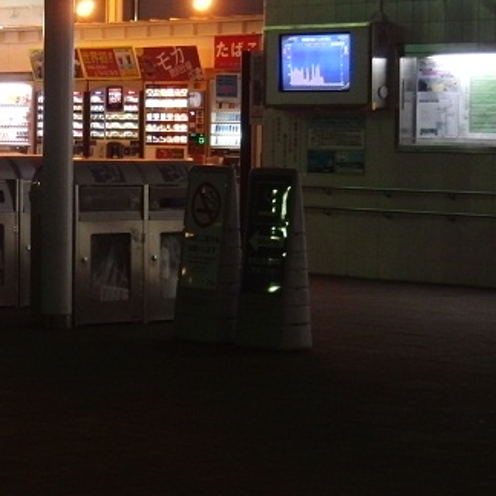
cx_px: 46
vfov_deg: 12.4
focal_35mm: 141
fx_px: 2286
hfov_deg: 12.3
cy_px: 179
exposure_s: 1/13
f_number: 4.6
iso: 400
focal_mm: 13.6
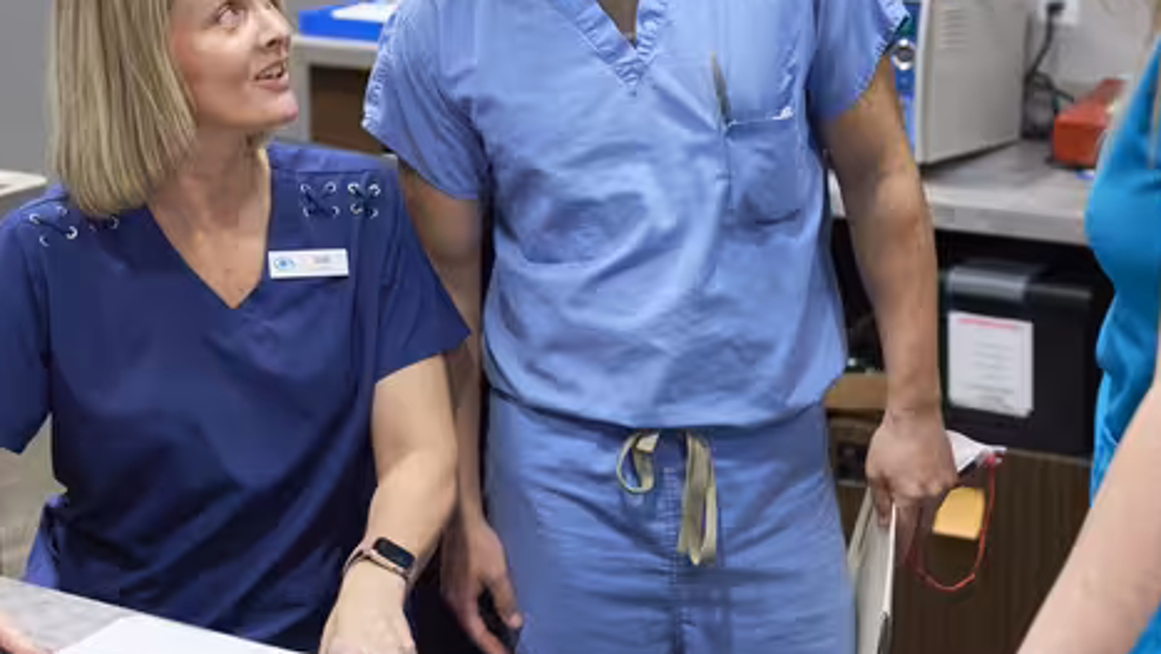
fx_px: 2279
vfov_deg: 16.3
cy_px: 194
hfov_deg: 28.6
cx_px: 614
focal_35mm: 74
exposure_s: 1/200
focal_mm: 44
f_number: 2.8
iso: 1000
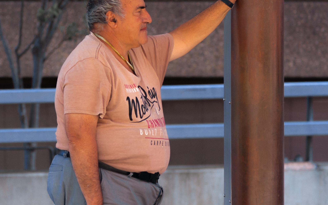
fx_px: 2422
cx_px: -7
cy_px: 85
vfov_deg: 4.8
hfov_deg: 7.7
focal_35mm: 271
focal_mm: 90
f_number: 3.2
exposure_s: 1/320
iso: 100
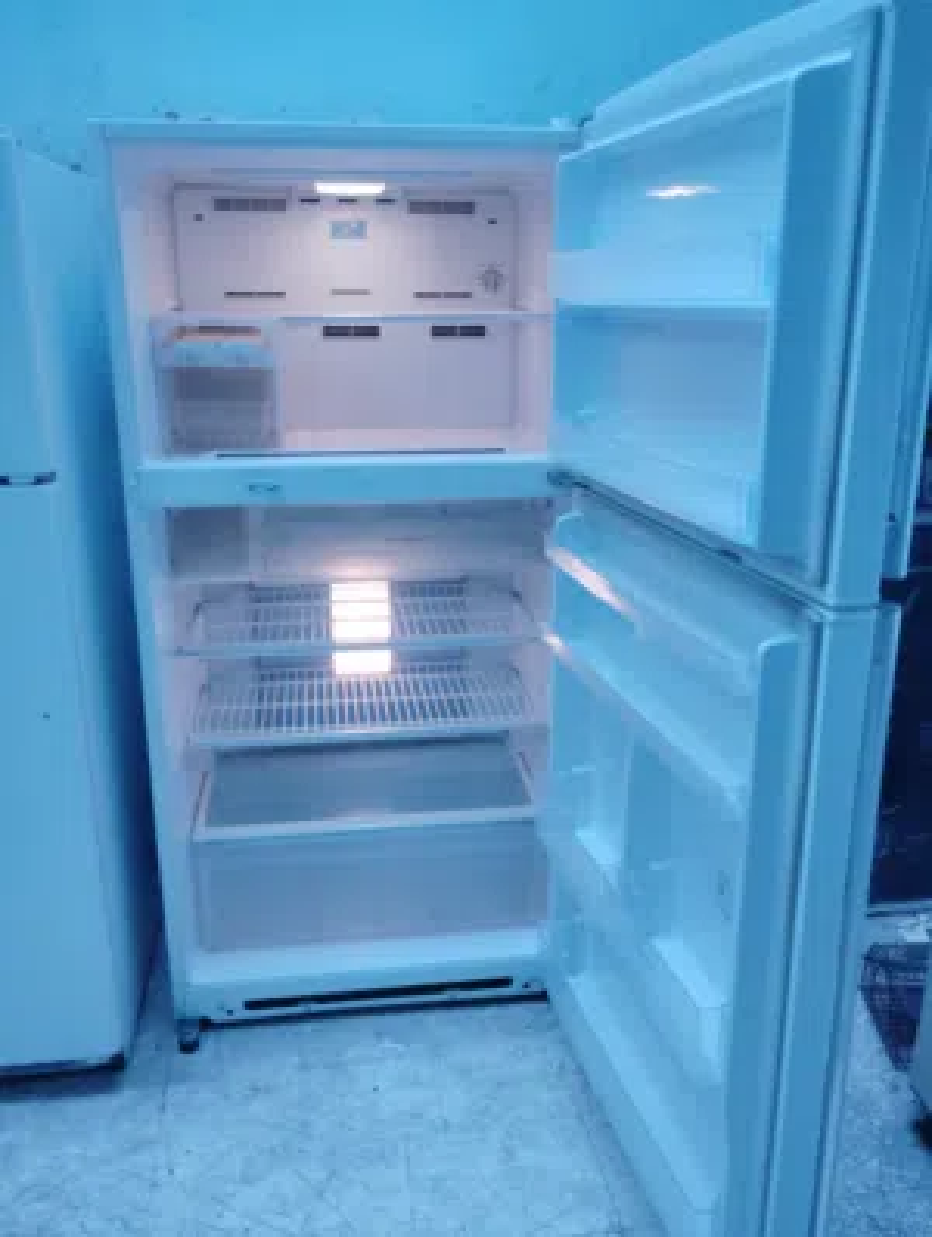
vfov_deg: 61.6
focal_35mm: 29
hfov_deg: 48.4
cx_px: 466
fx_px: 1038
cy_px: 618
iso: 250
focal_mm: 4.25
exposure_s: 1/30
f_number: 1.8
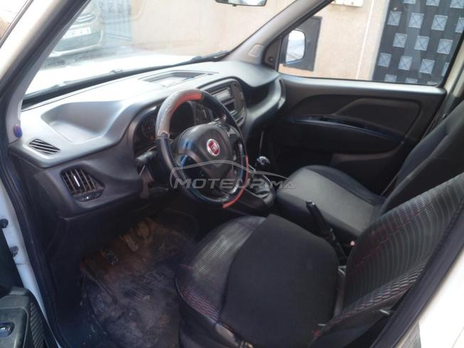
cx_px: 232
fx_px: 362
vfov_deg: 51.4
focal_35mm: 27
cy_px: 174
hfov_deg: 65.3
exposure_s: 1/50
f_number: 1.9
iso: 50
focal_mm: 3.6
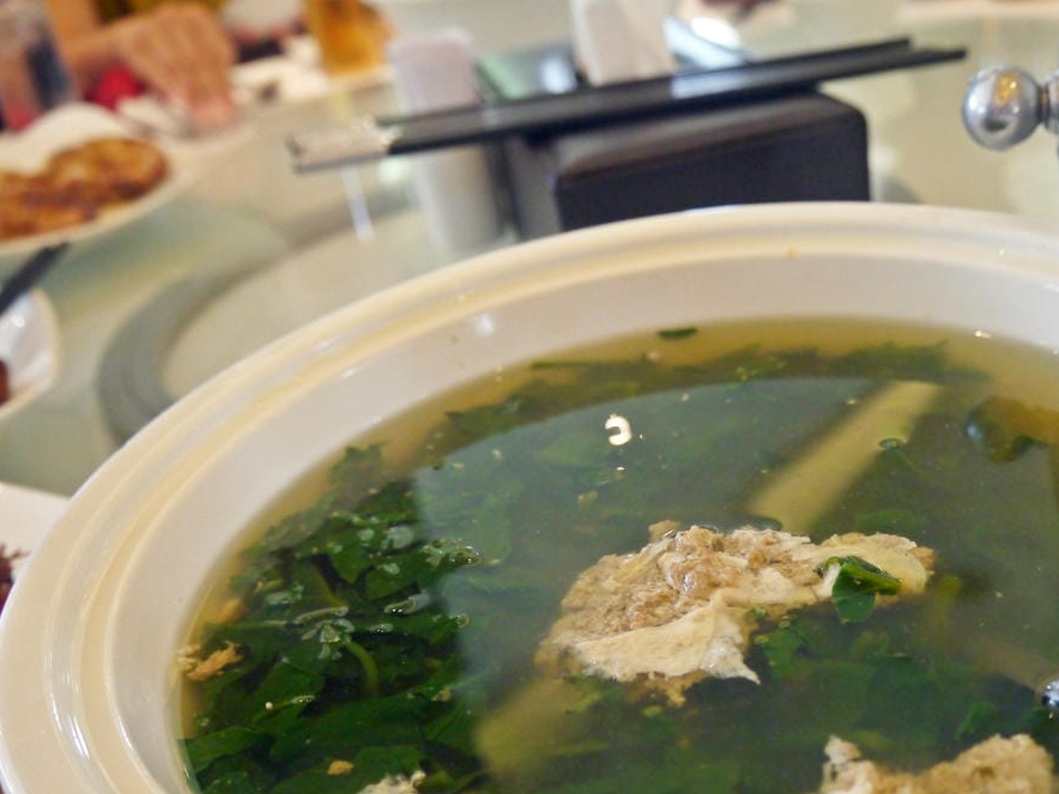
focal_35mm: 38
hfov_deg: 48.4
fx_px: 1163
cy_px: 532
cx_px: 676
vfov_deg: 37.3
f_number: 3.5
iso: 640
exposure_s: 1/60
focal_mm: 14
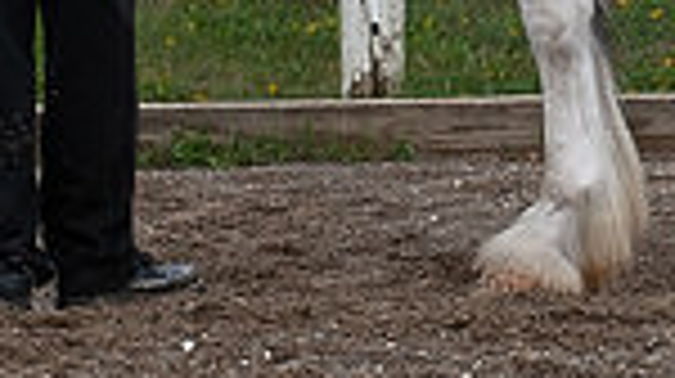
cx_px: 585
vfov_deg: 2.3
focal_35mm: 529
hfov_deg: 4.1
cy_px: -326
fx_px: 9458
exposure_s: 1/1250
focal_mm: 150
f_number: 5.6
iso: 640
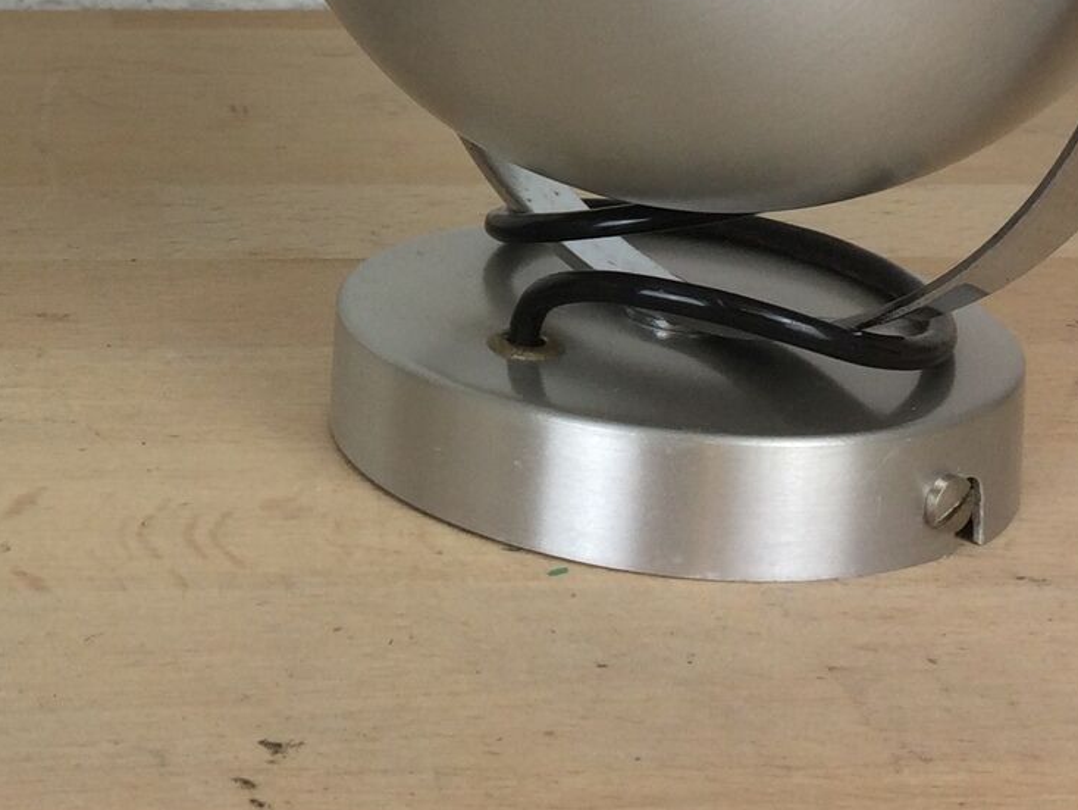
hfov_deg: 23.8
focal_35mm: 79
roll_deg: -0.1
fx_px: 2461
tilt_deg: -10.0
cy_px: -97
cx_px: 53
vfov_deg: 18.0
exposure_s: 1/100
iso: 50
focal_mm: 4.15
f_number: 2.2
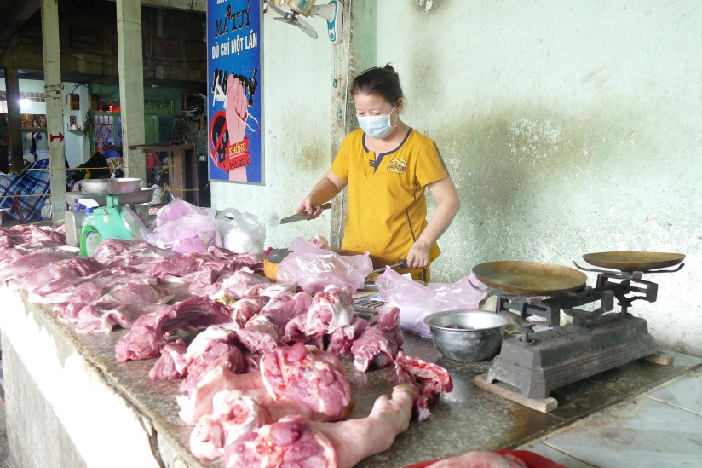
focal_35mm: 32
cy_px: 234
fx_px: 624
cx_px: 351
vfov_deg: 41.1
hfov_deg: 58.7
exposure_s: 1/80
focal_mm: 11.6
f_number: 3
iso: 1000
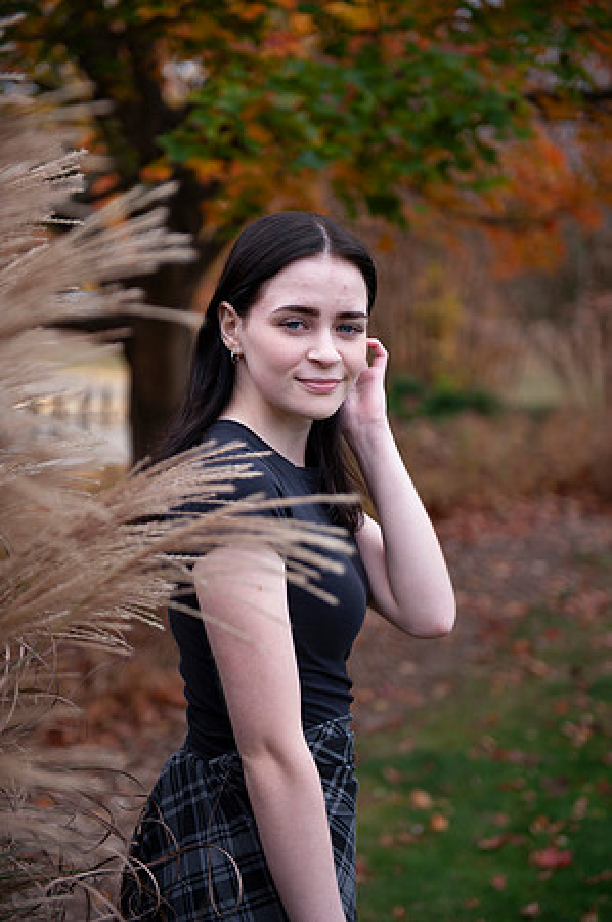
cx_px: 306
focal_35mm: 62
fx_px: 1585
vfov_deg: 32.4
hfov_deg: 21.9
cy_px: 461
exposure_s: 1/400
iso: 100
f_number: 2.8
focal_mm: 62
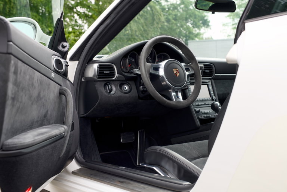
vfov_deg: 27.0
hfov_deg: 39.6
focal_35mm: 50
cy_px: 96
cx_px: 144
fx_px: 399
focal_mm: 50
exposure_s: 1/100
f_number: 8
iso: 400
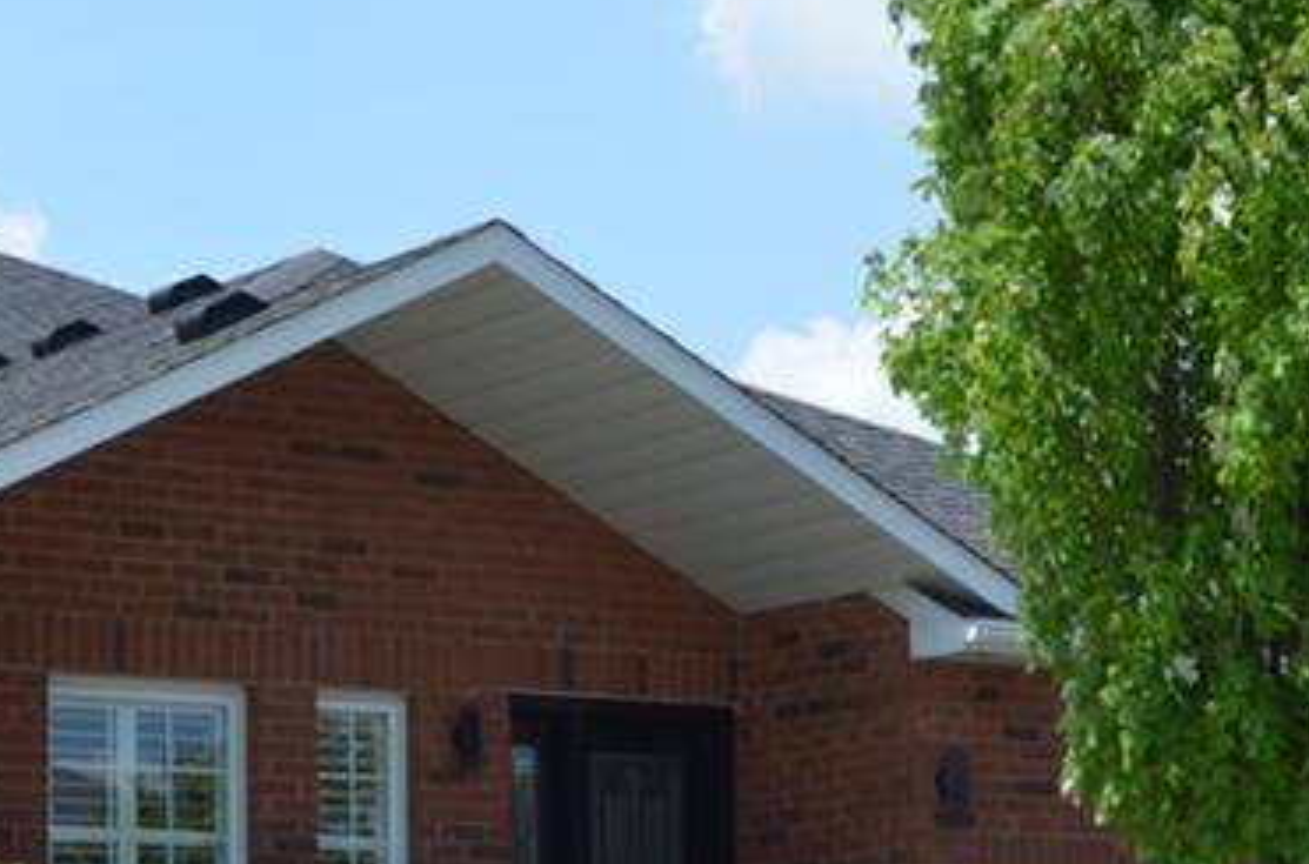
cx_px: 596
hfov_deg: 17.7
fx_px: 4205
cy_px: 1081
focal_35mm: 116
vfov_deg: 11.5
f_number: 8
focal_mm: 28
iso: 100
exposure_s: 1/160
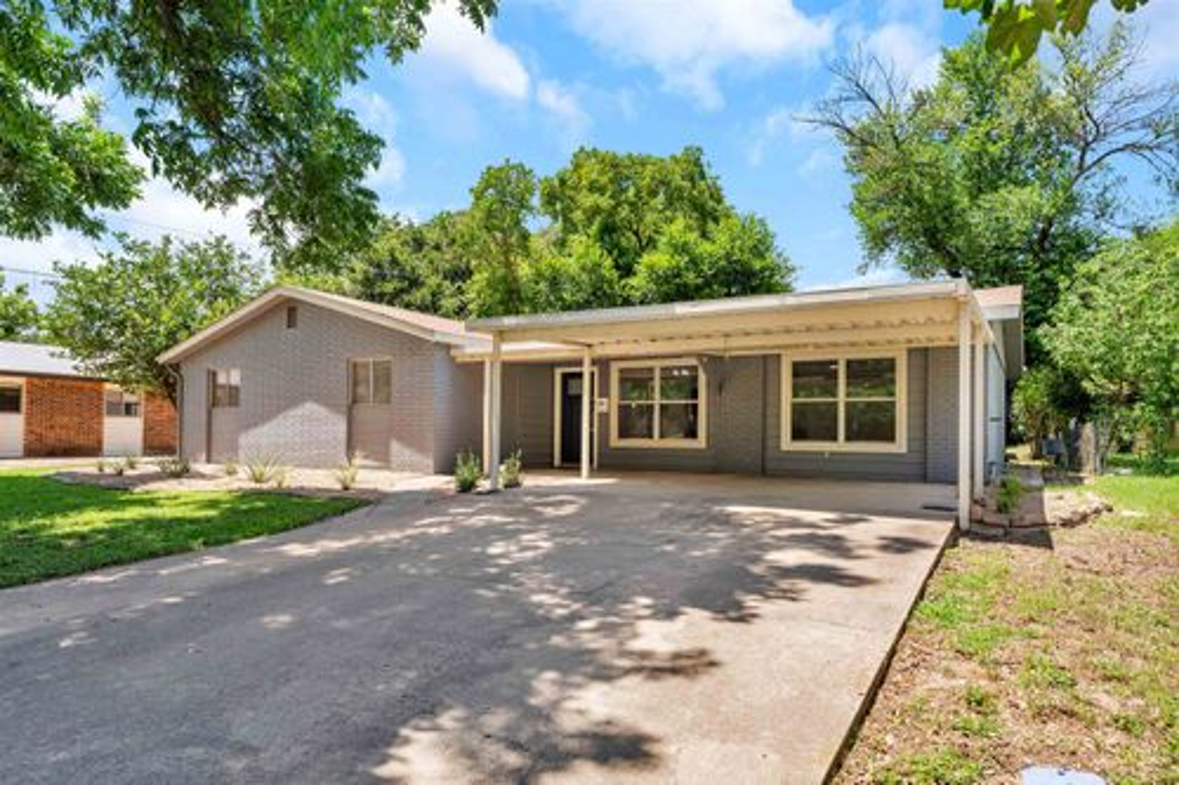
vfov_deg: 57.6
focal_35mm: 22
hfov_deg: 79.1
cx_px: 590
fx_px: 714
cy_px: 392
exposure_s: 1/125
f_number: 9
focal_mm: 21.8
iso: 100
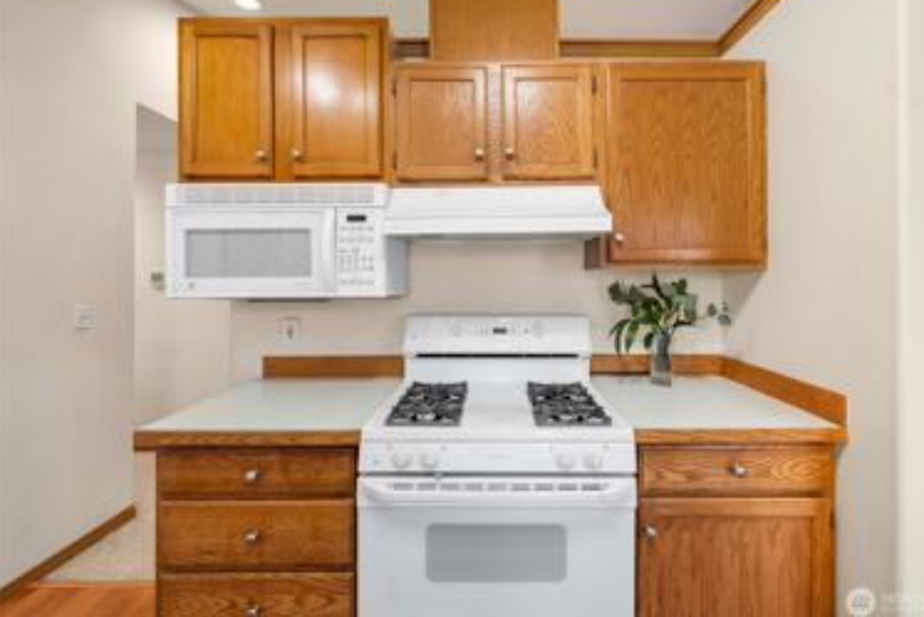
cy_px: 294
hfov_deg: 100.2
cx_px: 493
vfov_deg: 77.3
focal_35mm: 15
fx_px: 385
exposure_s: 1/30
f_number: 7.1
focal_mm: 14
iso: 250
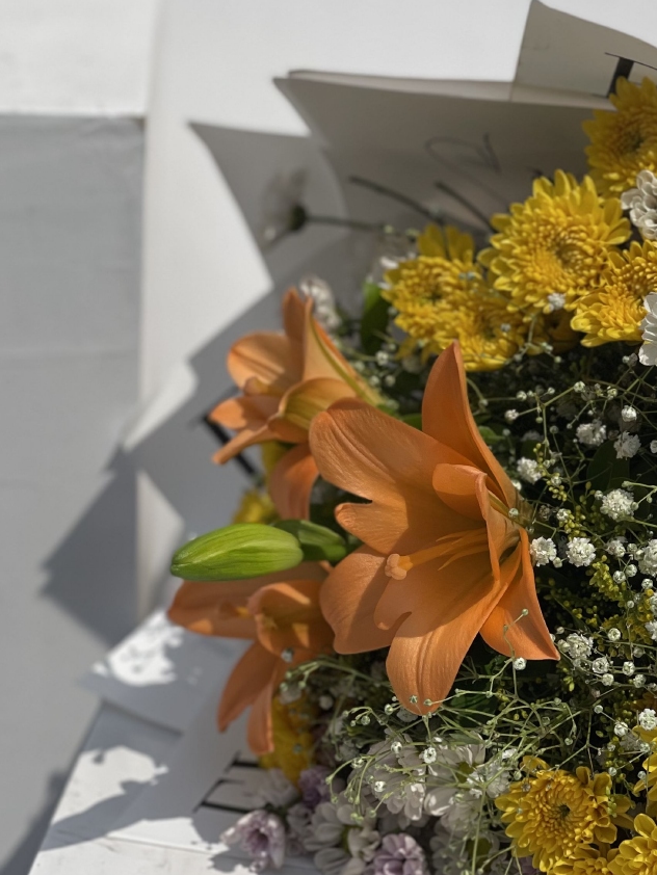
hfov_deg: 12.9
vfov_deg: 17.2
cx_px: 541
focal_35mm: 114
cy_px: 296
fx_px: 2883
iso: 32
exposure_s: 1/4587
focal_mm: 7.5
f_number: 2.2
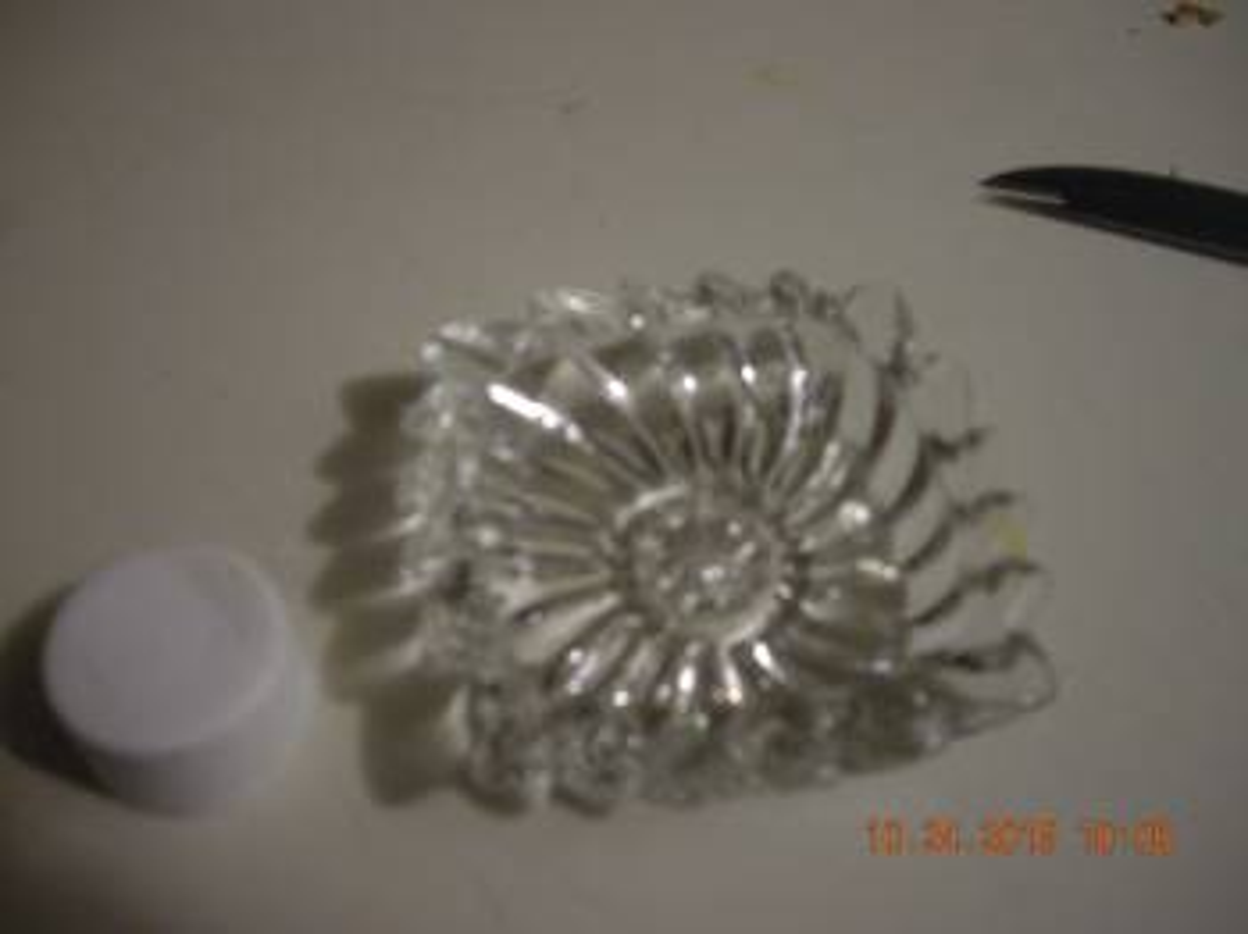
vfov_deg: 38.6
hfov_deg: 50.2
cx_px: 624
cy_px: 467
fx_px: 1333
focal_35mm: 37
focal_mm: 7.9
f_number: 2.8
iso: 400
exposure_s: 1/39.6
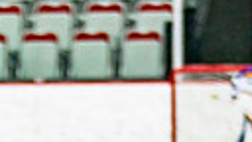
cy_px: 377
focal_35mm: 860
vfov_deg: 1.4
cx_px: 80
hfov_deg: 2.5
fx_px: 5747
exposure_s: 1/640
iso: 400
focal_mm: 105
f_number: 2.8
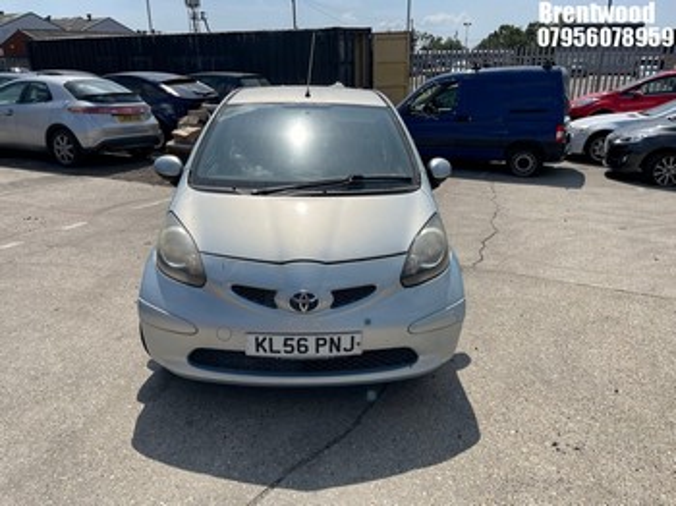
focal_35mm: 26
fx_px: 507
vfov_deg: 53.0
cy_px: 253
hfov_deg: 67.3
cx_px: 338
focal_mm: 4.2
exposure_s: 1/6135
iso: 32
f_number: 1.6
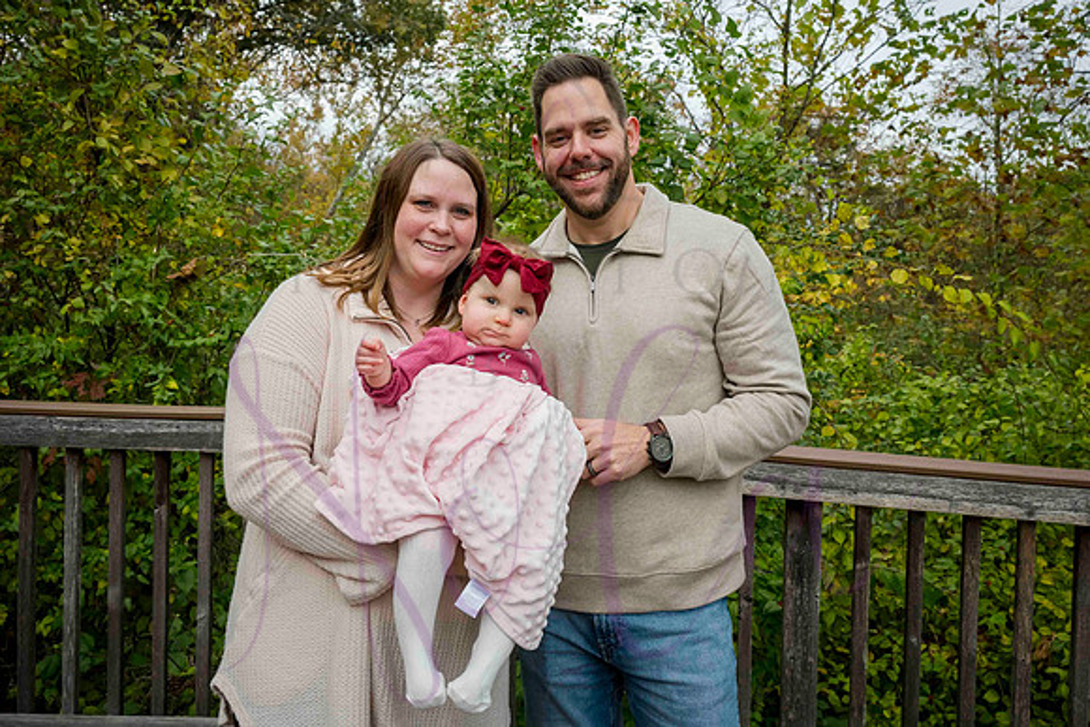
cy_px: 291
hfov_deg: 64.0
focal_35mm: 29
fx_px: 872
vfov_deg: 45.0
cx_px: 538
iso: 400
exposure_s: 1/640
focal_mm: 24
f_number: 6.3
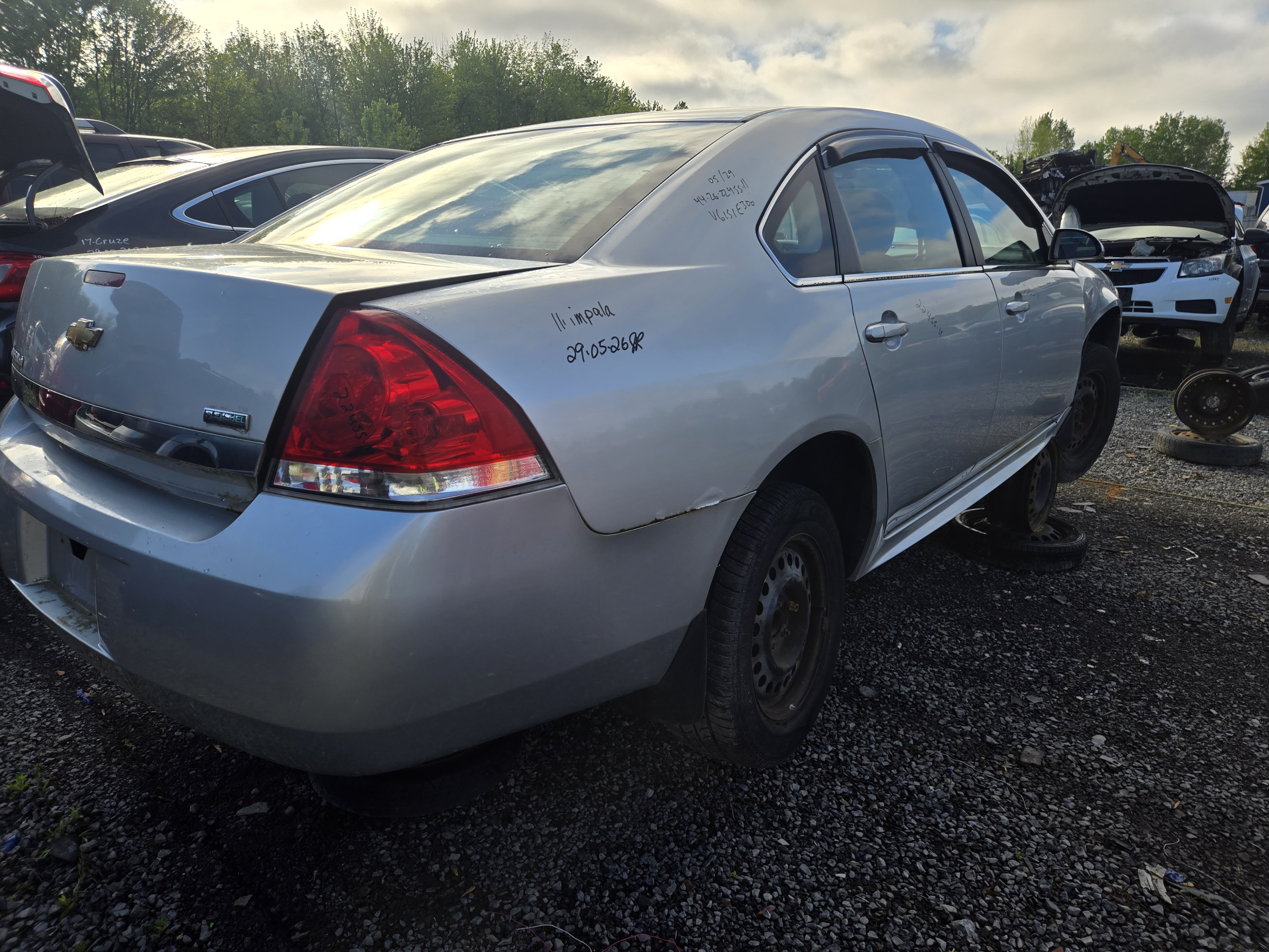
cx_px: 634
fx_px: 843
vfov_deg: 58.9
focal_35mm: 23
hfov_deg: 73.9
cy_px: 476
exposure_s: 1/1170
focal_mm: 5.4
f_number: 1.8
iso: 25
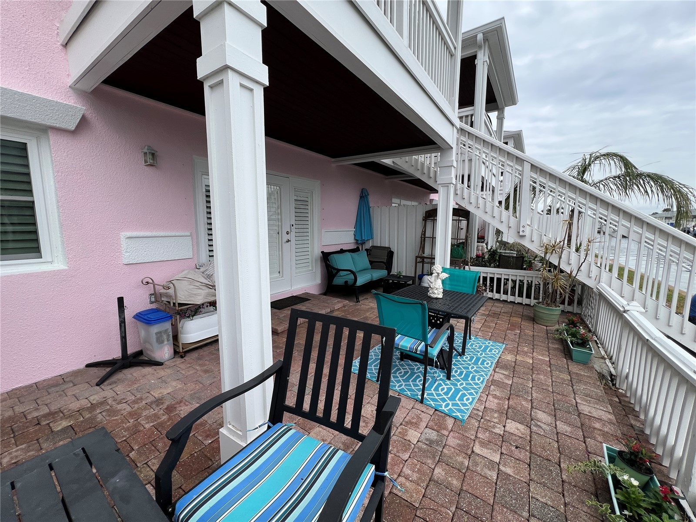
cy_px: 261
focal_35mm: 13
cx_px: 348
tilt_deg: -6.2
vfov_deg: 89.9
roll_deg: +0.3
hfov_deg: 106.2
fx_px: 261
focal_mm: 1.57
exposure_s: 1/592
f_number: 1.8
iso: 32
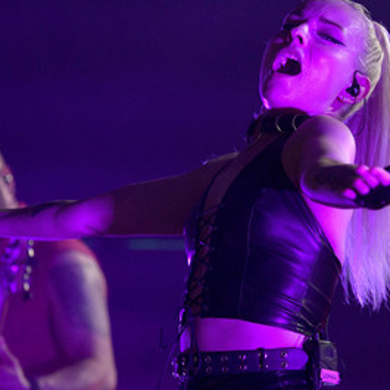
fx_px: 2486
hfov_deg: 9.0
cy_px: 184
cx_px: 189
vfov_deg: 9.0
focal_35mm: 195
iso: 2000
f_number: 3.5
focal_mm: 135
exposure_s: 1/1250
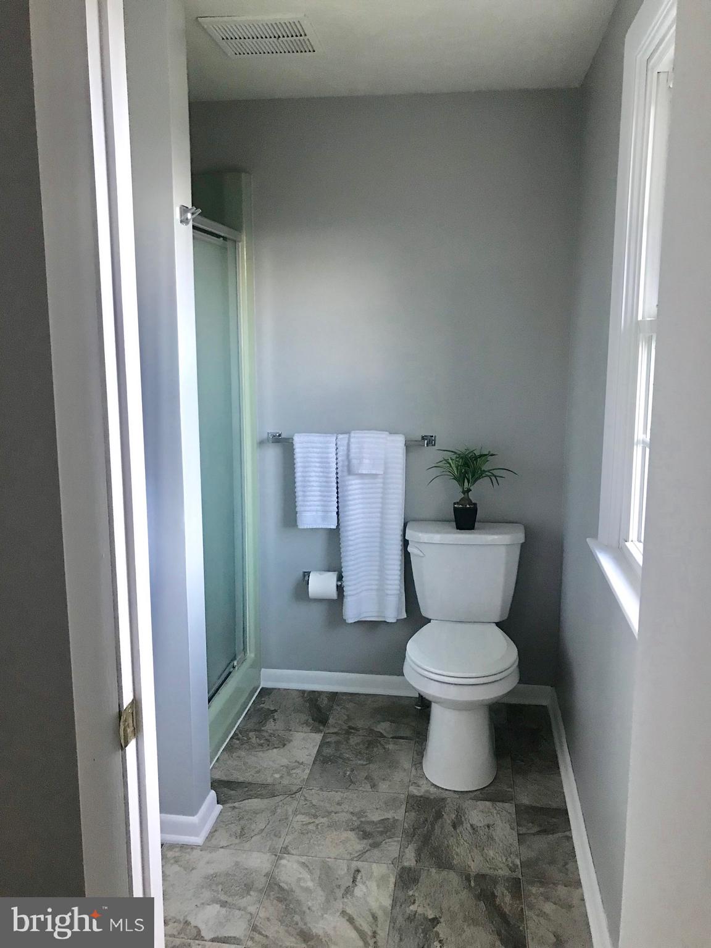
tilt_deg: -11.7
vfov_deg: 63.4
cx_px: 356
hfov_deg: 49.7
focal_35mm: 28
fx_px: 767
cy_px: 474
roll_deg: +1.0
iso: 64
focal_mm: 3.99
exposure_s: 1/15
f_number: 1.8
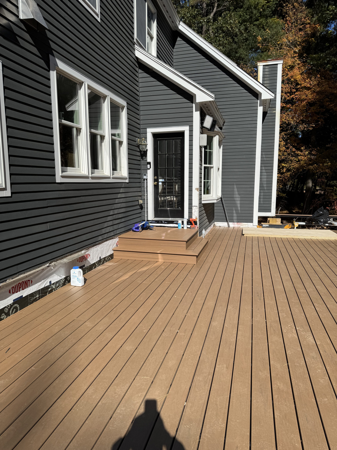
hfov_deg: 56.8
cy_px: 225
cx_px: 168
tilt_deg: -6.8
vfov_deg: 71.6
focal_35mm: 24
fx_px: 312
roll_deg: -0.6
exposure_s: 1/5348
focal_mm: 6.76
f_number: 1.78
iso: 80
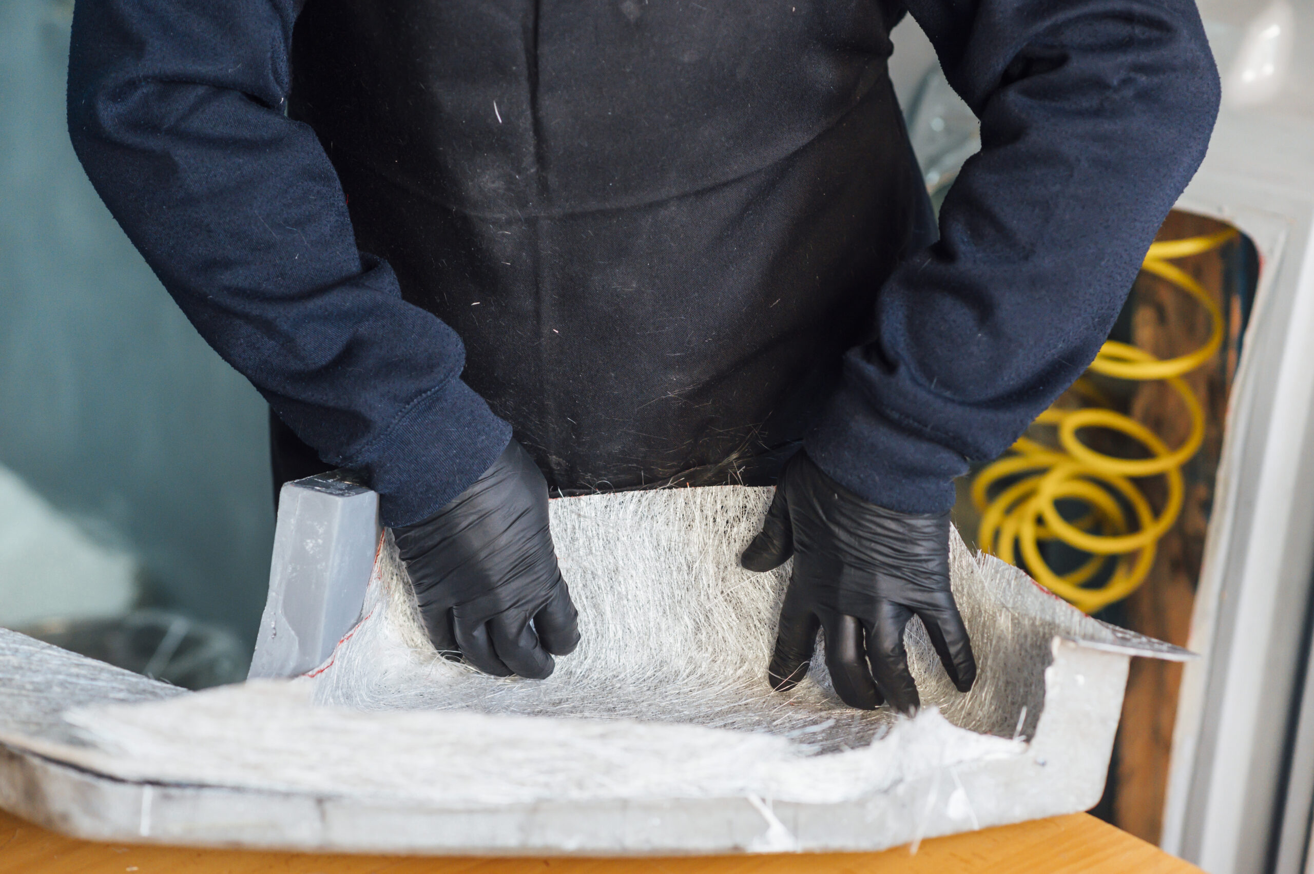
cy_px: 437
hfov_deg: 23.9
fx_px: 3100
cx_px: 657
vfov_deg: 16.0
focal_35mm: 85
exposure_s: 1/400
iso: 1250
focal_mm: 85
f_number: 2.5
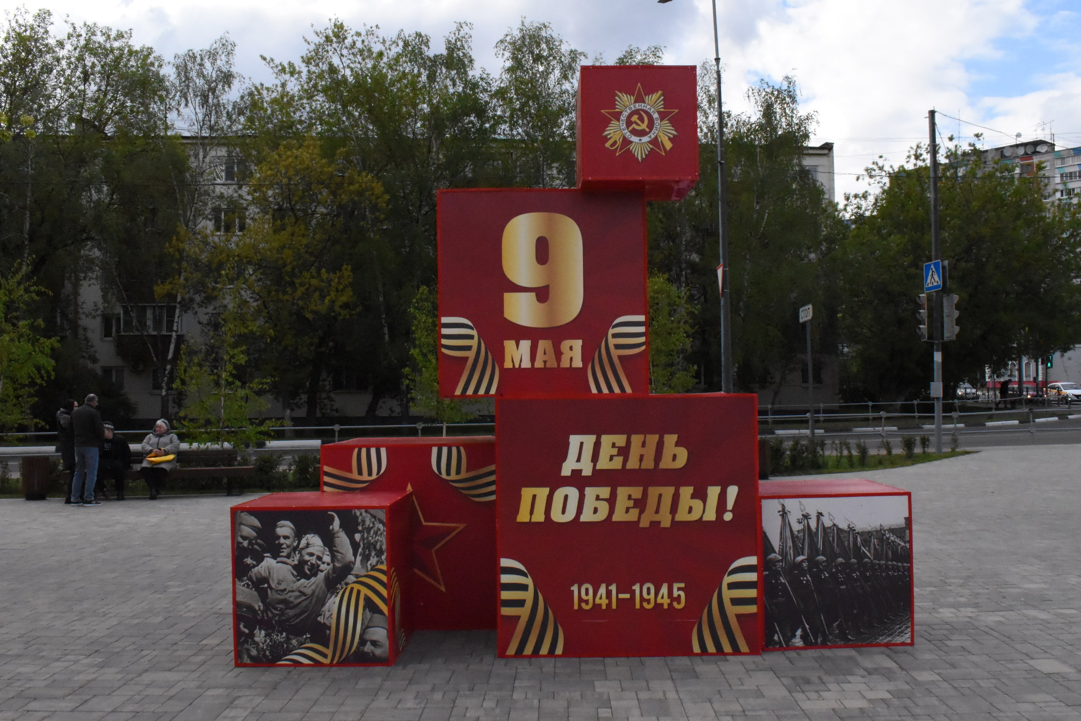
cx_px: 540
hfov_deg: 55.1
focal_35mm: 34
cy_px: 360
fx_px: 1036
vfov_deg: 38.4
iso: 6400
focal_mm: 23
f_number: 22
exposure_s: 1/2000
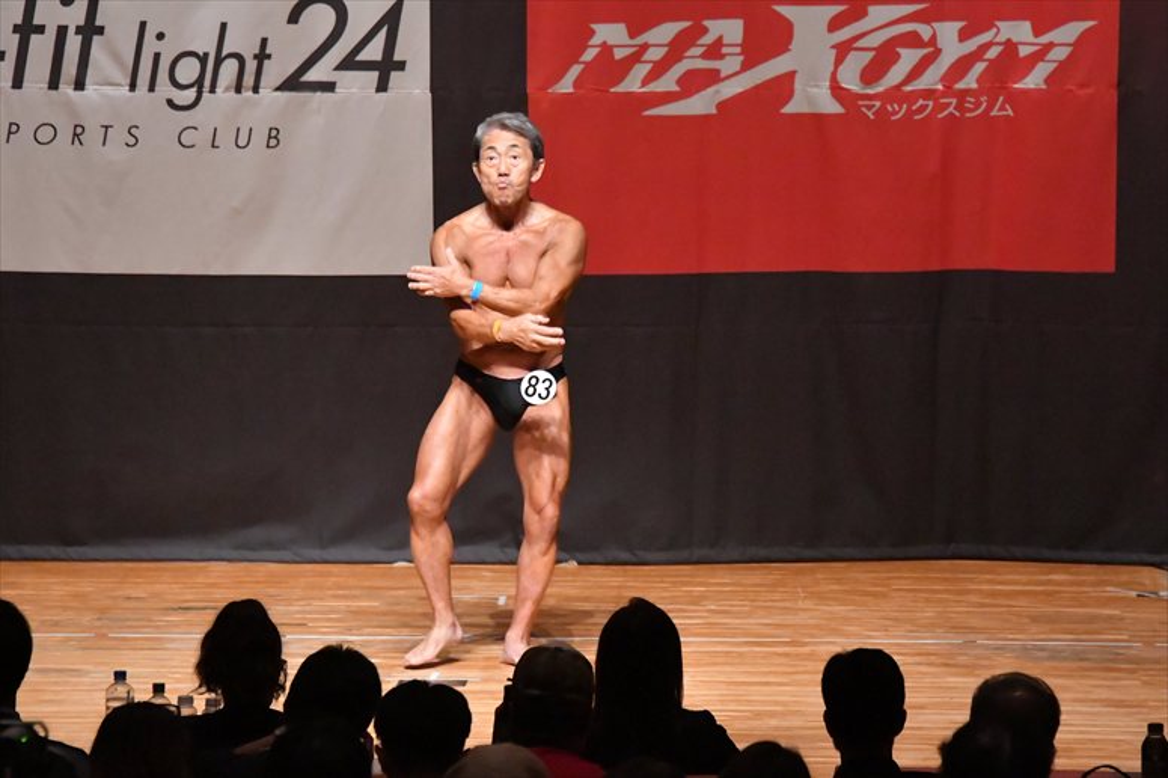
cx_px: 584
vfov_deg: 5.7
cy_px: 389
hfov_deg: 8.6
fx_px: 7783
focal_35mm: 240
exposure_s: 1/400
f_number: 5.6
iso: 12800
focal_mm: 160
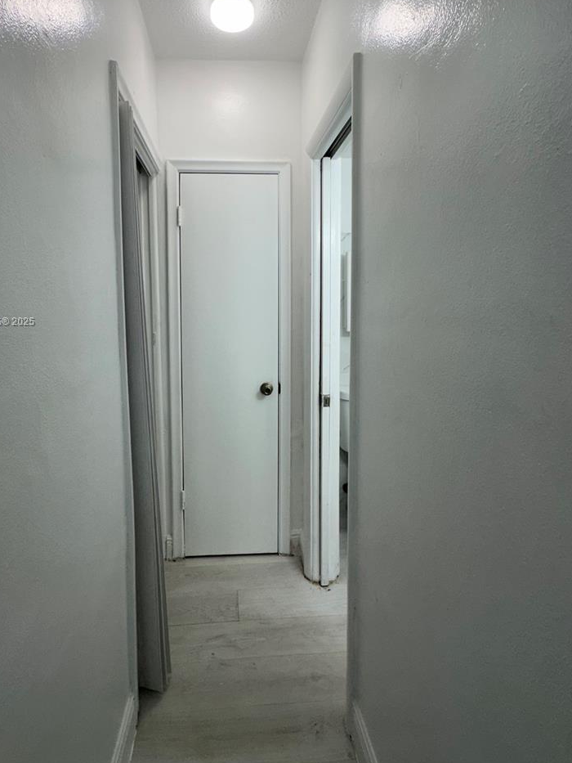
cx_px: 252
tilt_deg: -0.8
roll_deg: +0.3
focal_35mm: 18
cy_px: 322
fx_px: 396
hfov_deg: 71.4
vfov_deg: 87.1
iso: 50
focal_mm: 2.22
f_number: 2.2
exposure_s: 1/120
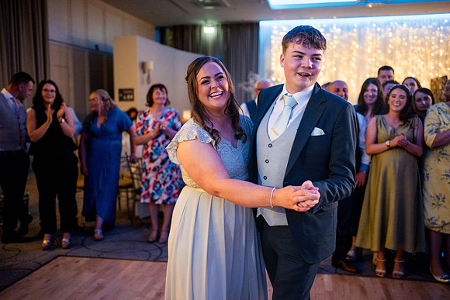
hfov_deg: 54.4
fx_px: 438
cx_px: 225
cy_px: 150
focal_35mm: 35
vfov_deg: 37.9
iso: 4000
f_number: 1.8
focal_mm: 35
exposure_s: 1/250
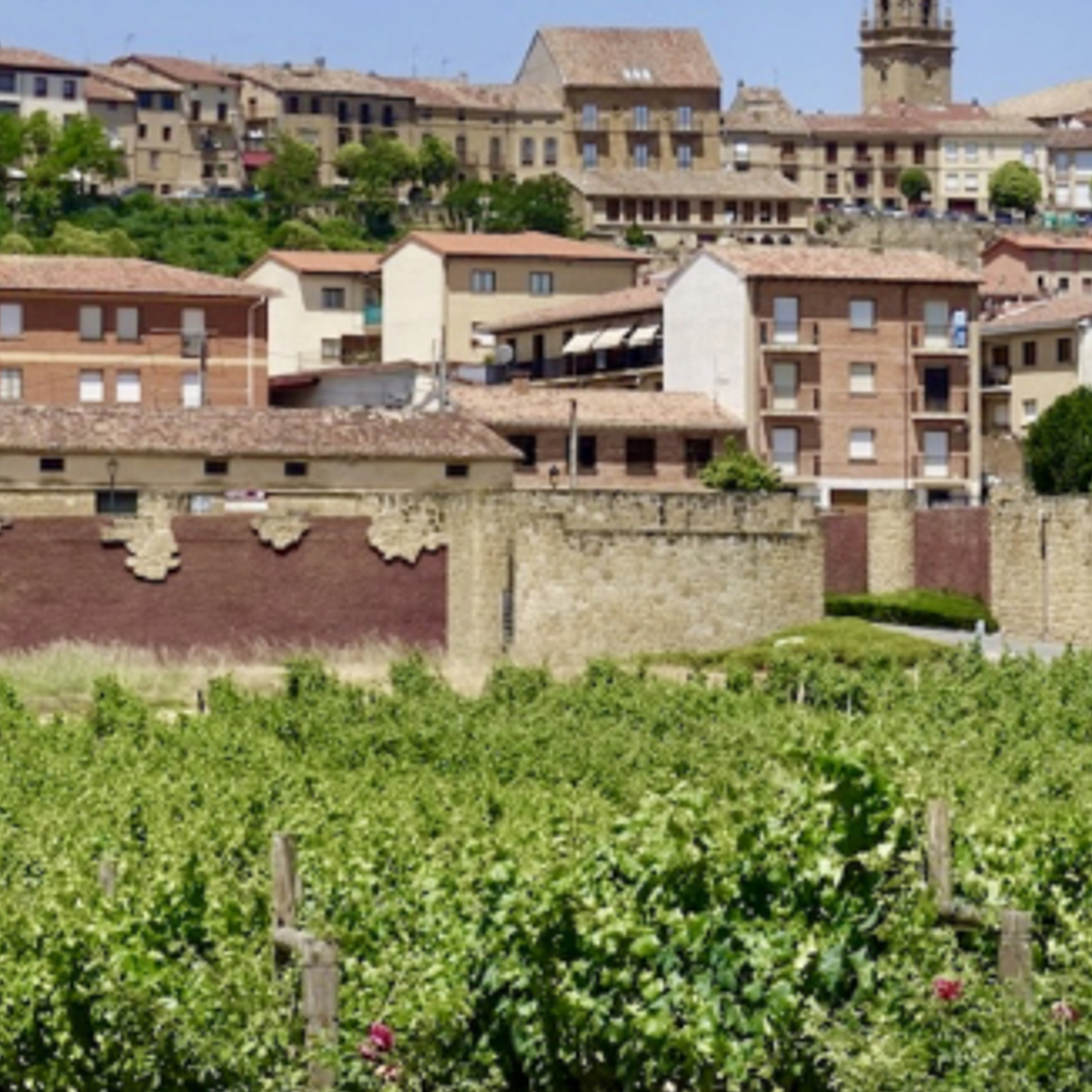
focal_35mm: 188
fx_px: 6710
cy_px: 42
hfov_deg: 9.3
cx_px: 1015
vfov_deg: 9.3
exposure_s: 1/800
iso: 125
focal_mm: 25.7
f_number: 5.6
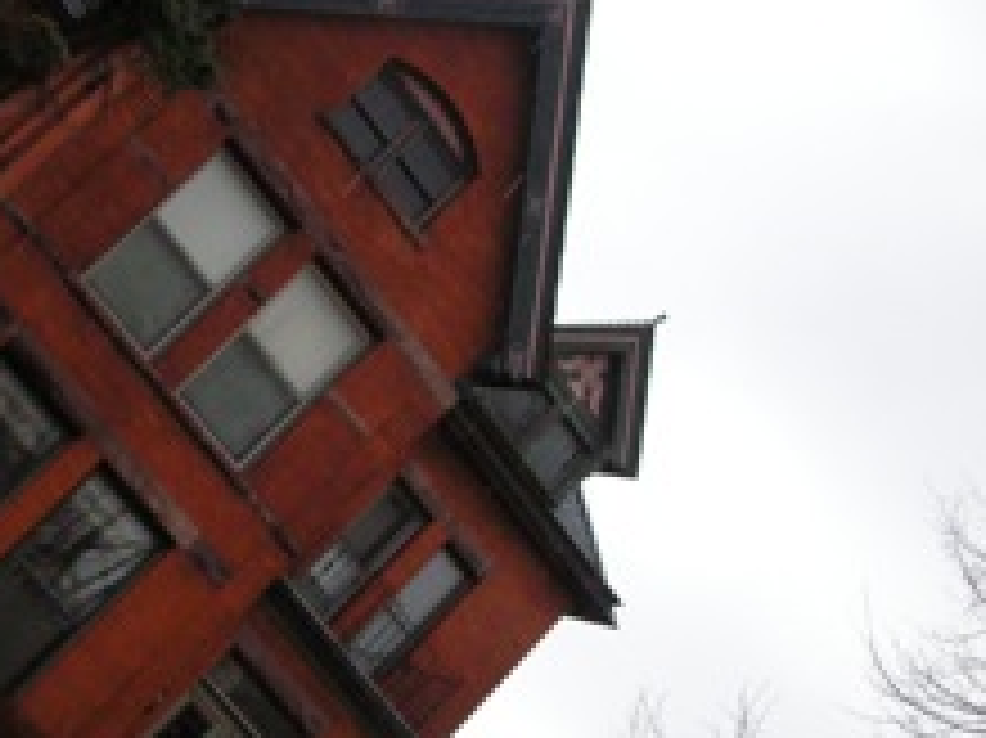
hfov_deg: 29.2
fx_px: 1822
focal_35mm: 64
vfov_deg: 22.9
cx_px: 131
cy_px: 405
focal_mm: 5.8
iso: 200
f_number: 2.8
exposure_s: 1/365
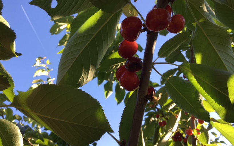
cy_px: 79
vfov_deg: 38.3
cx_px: 117
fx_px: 210
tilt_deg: +51.5
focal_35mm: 33
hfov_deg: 58.1
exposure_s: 1/193
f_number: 2.4
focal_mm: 3.3
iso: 25
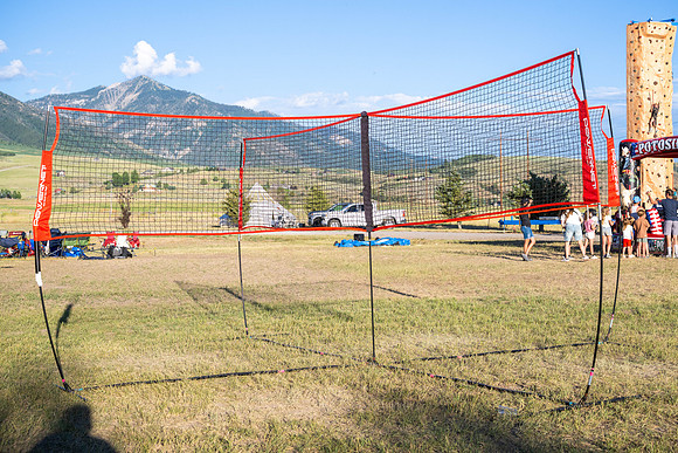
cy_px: 203
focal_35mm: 53
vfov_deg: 25.6
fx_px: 997
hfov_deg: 37.5
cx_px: 370
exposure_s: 1/1250
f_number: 5.6
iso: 400
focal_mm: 48
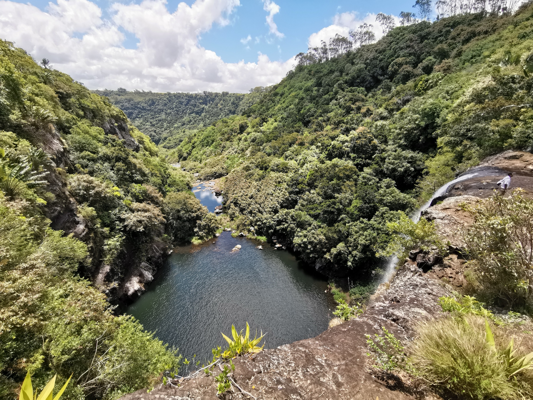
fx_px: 246
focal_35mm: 16
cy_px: 200
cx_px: 266
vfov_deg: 78.1
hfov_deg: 94.5
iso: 50
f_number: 2.2
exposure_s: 1/1052
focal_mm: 2.35
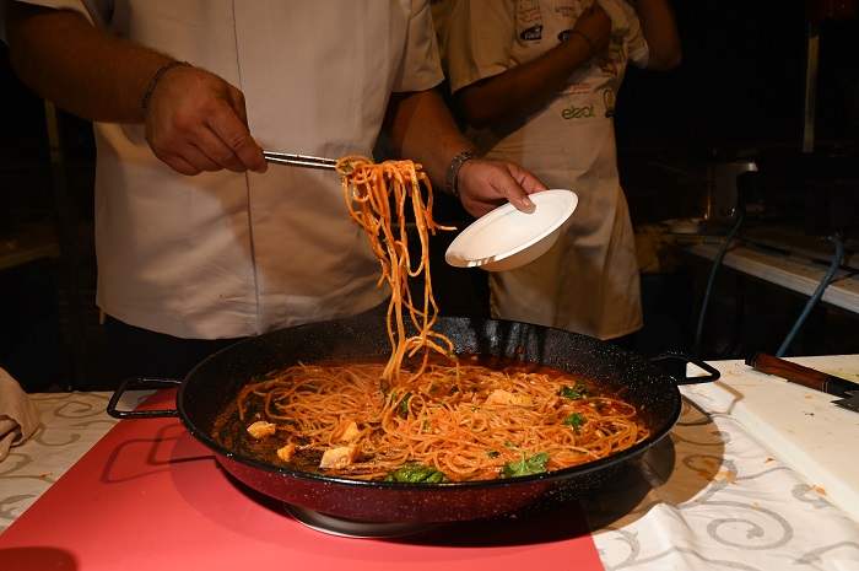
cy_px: 286
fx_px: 775
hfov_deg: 58.0
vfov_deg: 40.4
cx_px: 430
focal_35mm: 32
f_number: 7.1
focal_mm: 32.5
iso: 1000
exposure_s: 1/160
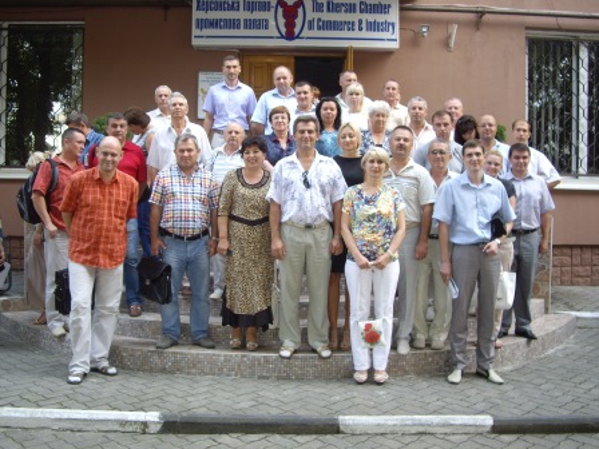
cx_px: 300
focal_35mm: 38
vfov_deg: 37.7
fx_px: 658
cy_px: 224
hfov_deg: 49.0
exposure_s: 1/80
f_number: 2.8
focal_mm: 7.9
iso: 100
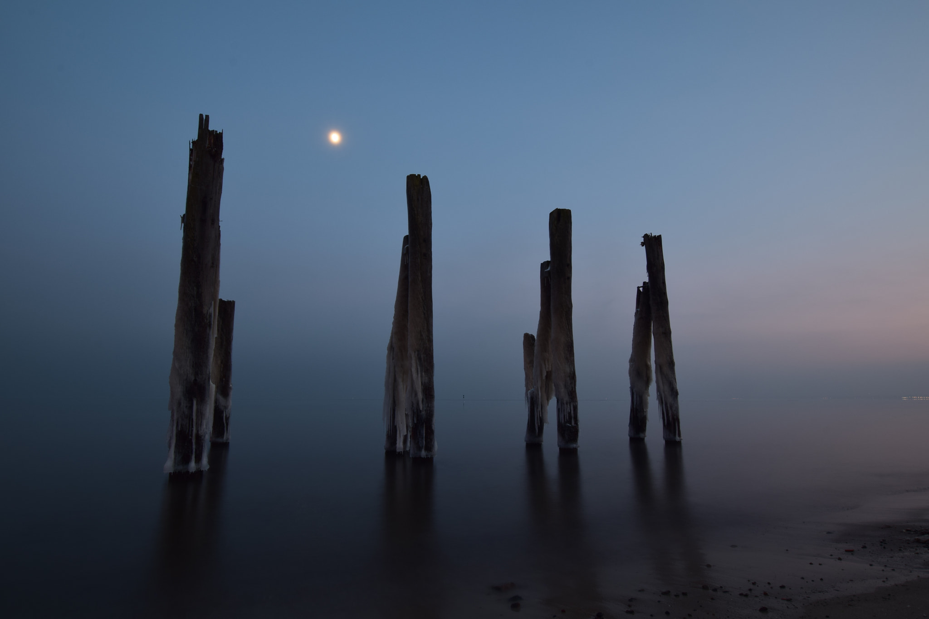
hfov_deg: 85.4
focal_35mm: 20
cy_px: 310
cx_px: 464
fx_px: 503
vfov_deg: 63.2
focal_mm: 13
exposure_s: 6
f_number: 14
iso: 100
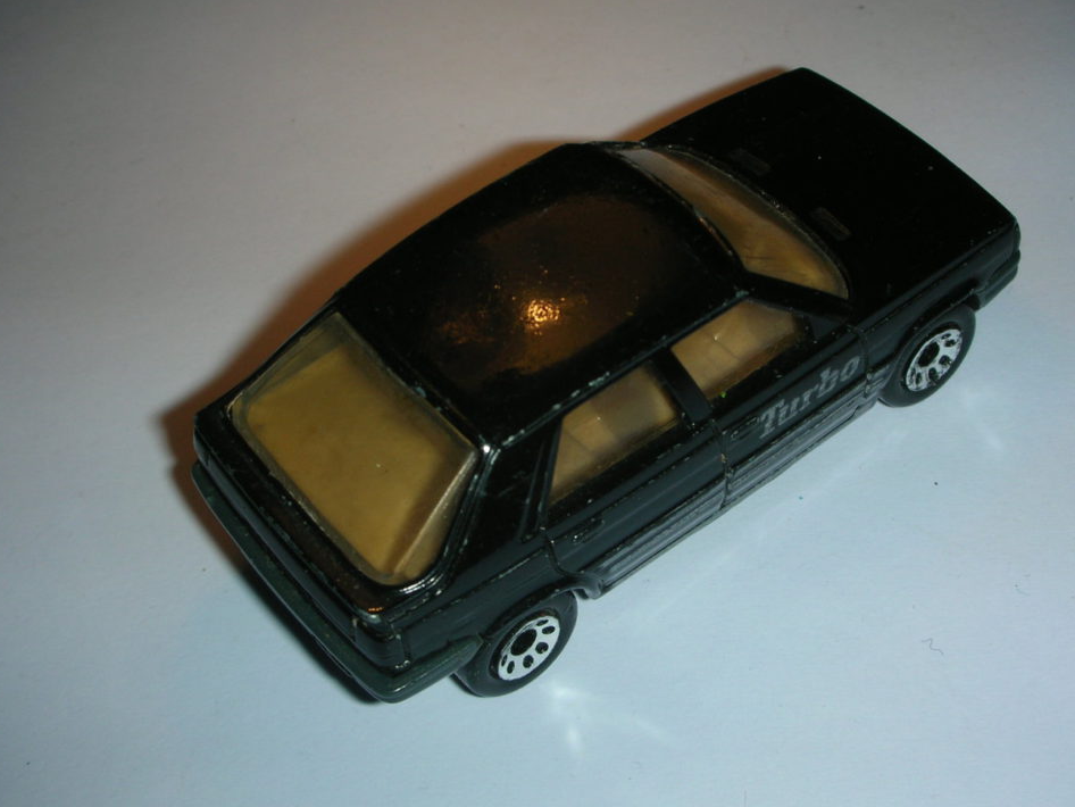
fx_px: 2050
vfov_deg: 22.3
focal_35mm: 66
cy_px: 416
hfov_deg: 29.4
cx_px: 567
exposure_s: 1/120
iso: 50
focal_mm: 10.1
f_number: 11.3
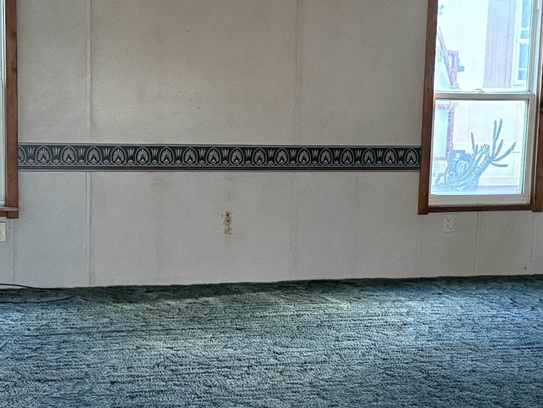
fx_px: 1302
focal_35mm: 83
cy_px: 280
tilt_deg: -8.8
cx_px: 298
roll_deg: -1.4
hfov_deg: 23.5
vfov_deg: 17.7
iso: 400
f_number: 1.6
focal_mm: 5.96
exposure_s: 1/60
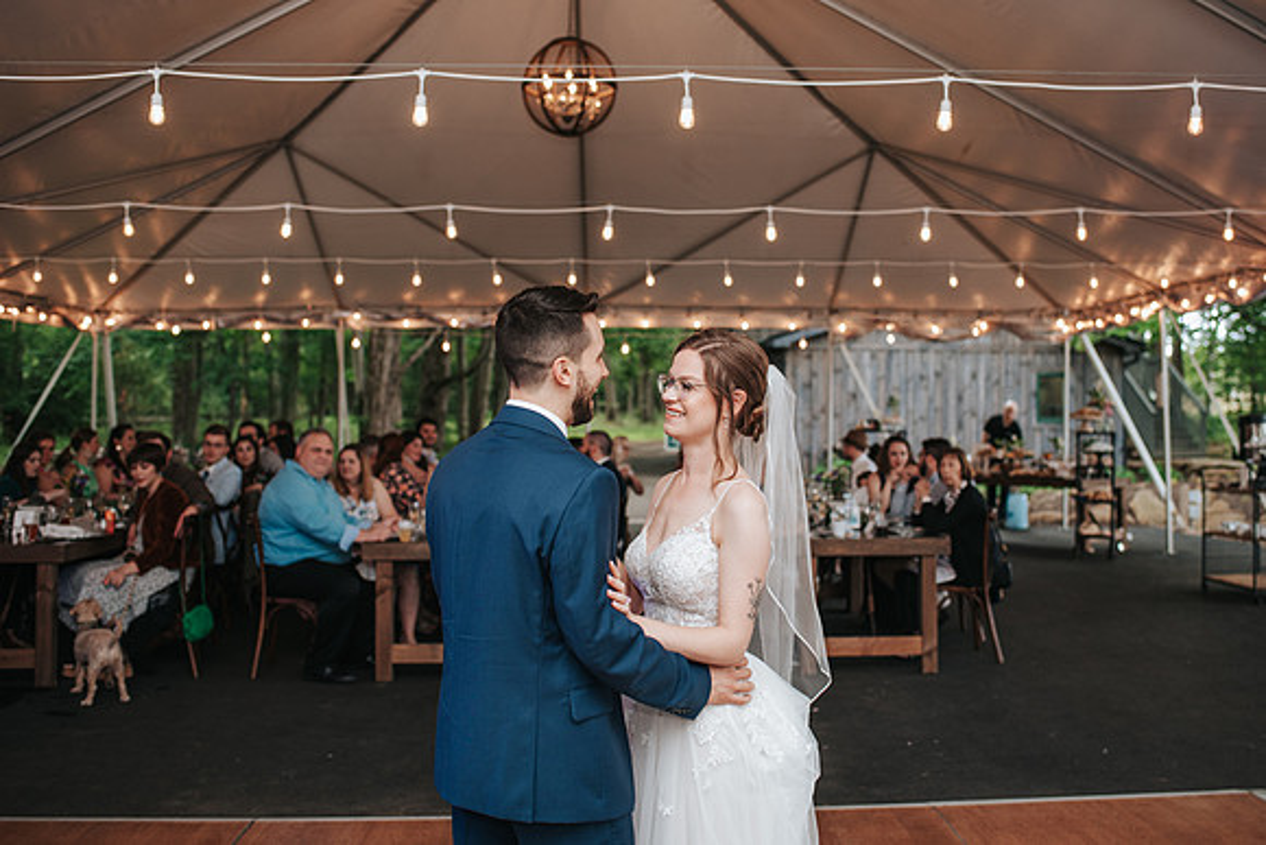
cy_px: 384
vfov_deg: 34.5
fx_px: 1361
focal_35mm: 39
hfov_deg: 49.8
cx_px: 690
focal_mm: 35
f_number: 2.8
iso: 800
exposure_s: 1/200
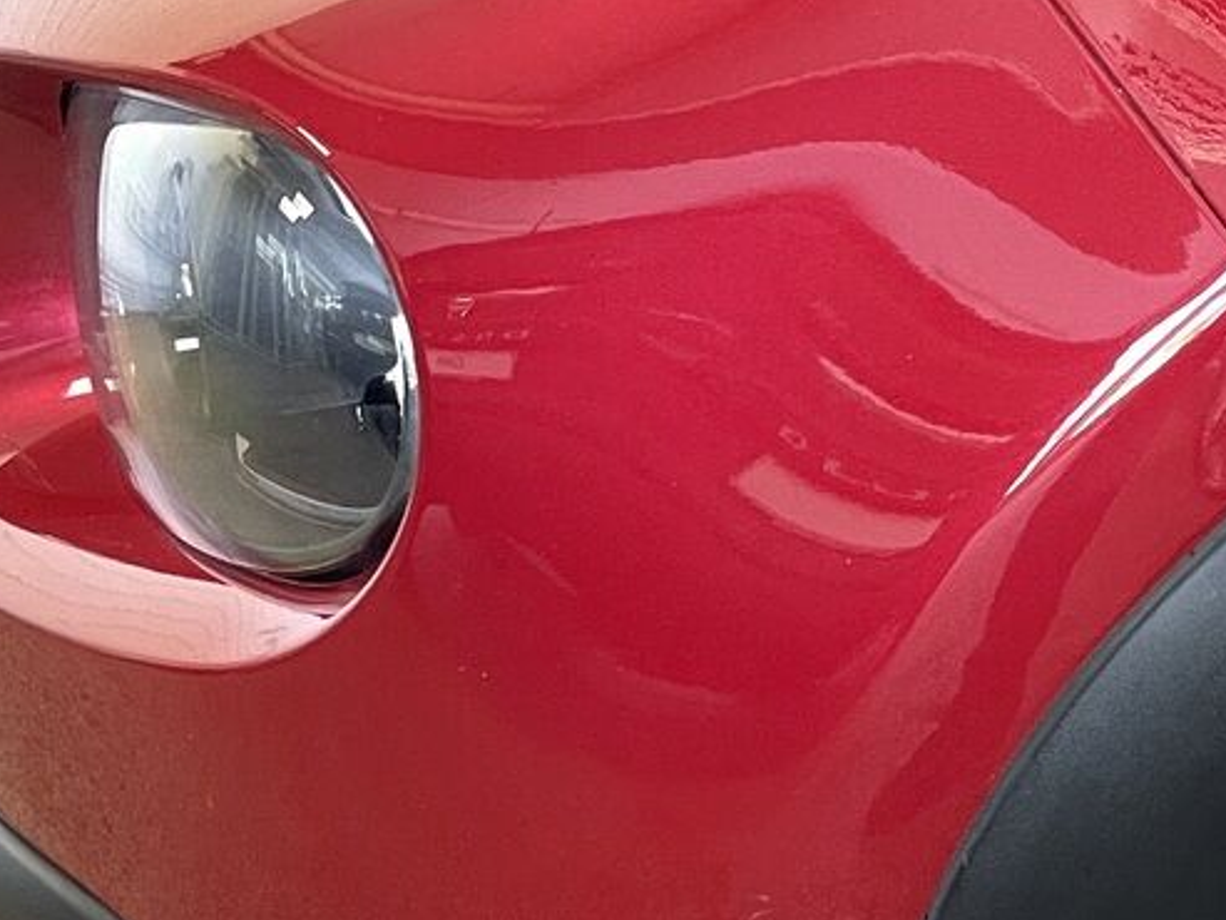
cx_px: 1764
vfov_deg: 16.4
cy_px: 612
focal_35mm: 90
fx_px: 3188
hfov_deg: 19.4
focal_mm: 4.2
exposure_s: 1/60
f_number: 1.6
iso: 160
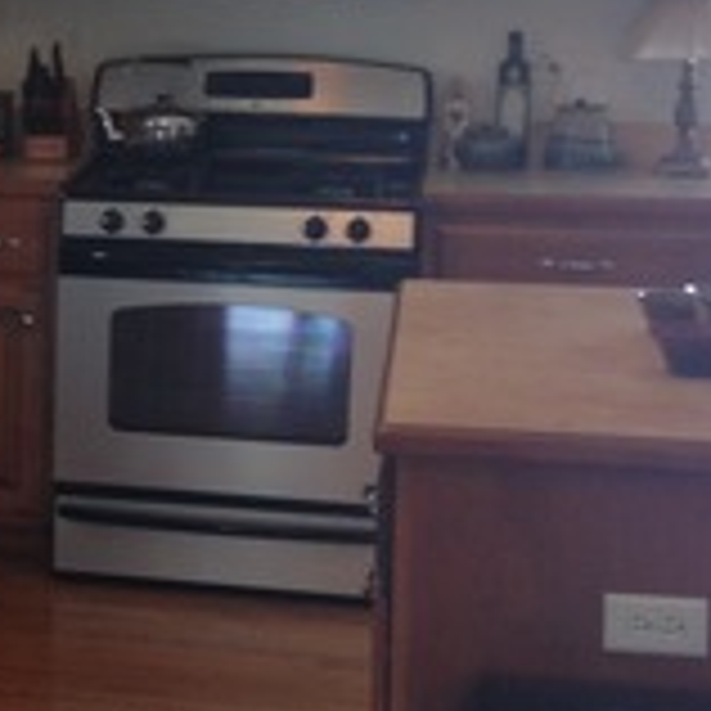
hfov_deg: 13.7
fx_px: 2742
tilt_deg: -7.7
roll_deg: +0.6
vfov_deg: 14.7
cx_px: -428
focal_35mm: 118
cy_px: 234
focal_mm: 4.12
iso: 50
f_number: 2.4
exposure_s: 1/24
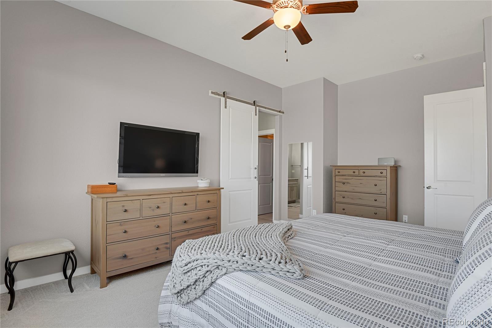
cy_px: 164
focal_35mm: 17
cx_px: 246
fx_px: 232
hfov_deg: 93.3
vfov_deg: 70.4
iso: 250
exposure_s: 1.3
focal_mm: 17
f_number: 8
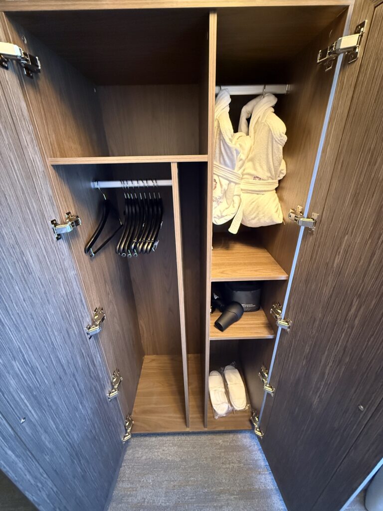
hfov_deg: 85.7
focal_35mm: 14
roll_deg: +0.1
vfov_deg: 102.1
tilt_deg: -24.9
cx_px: 192
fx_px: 207
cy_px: 256
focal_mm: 2.22
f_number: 2.2
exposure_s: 1/60
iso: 1250
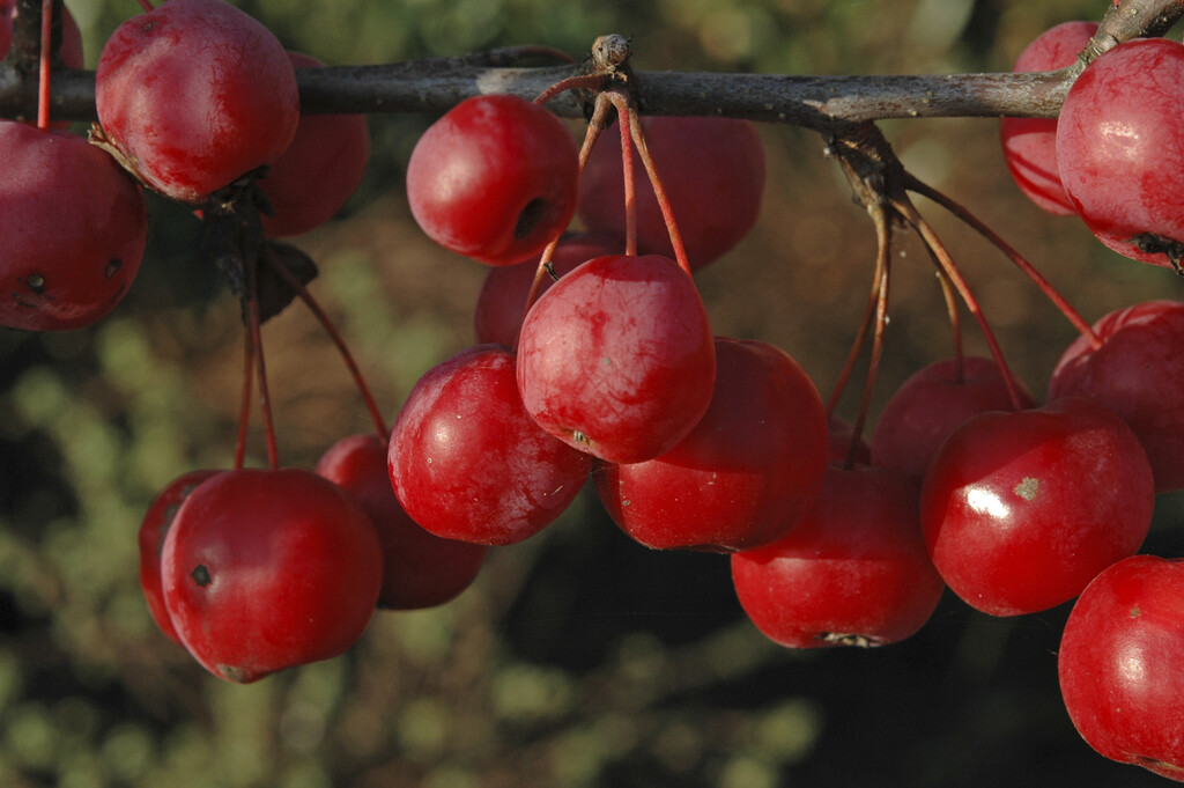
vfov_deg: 15.2
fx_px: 2958
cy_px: 394
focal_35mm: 90
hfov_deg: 22.6
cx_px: 592
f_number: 11
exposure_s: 1/160
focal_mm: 60
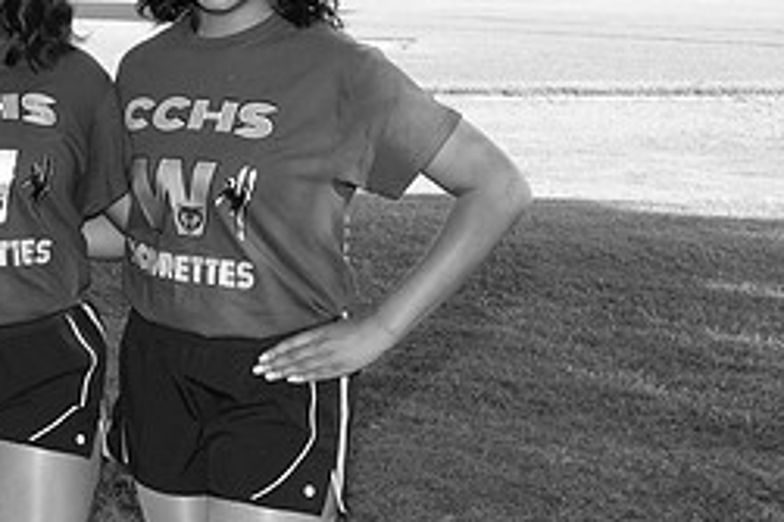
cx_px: -112
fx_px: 1763
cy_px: 155
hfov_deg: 23.3
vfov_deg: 16.8
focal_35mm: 81
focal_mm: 23
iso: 200
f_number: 4
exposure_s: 1/250
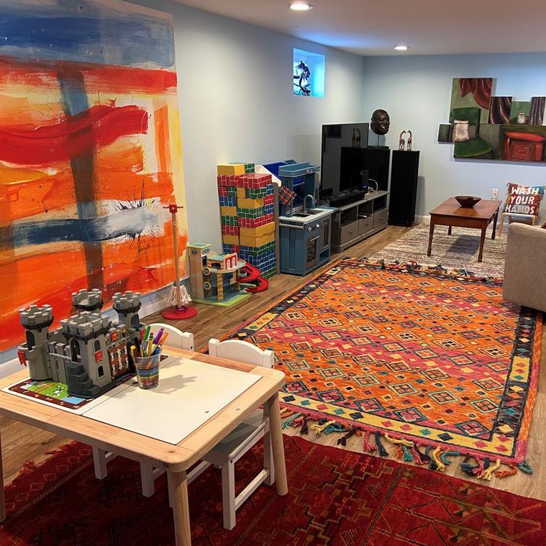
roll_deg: -0.7
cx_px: 313
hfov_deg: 52.3
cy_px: 274
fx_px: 553
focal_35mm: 31
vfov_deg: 52.5
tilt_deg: -15.8
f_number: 1.5
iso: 320
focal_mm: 5.7
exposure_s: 1/60
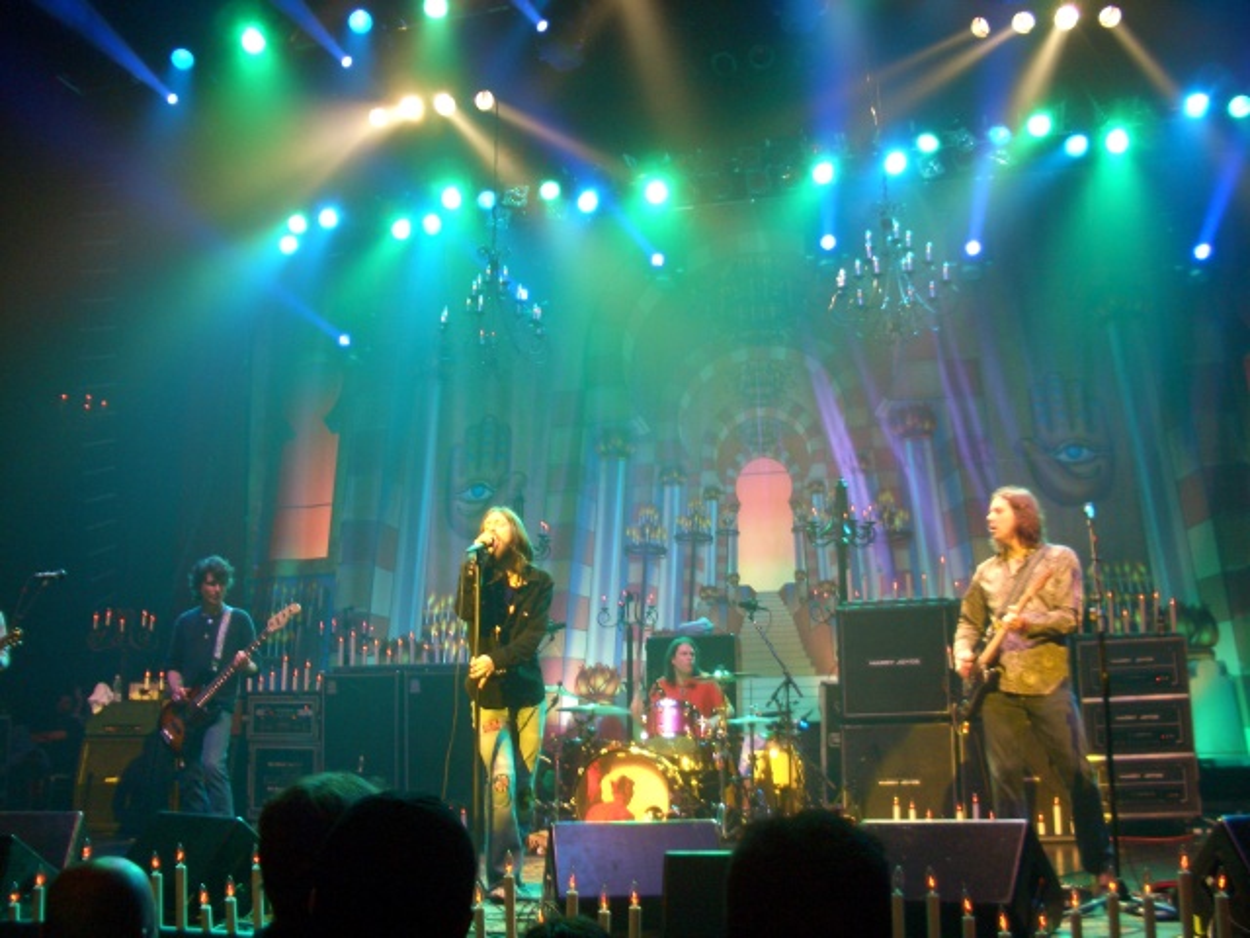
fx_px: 1264
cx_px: 625
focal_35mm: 35
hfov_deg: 52.6
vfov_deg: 40.7
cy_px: 469
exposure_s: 1/30
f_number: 2.6
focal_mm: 5.8
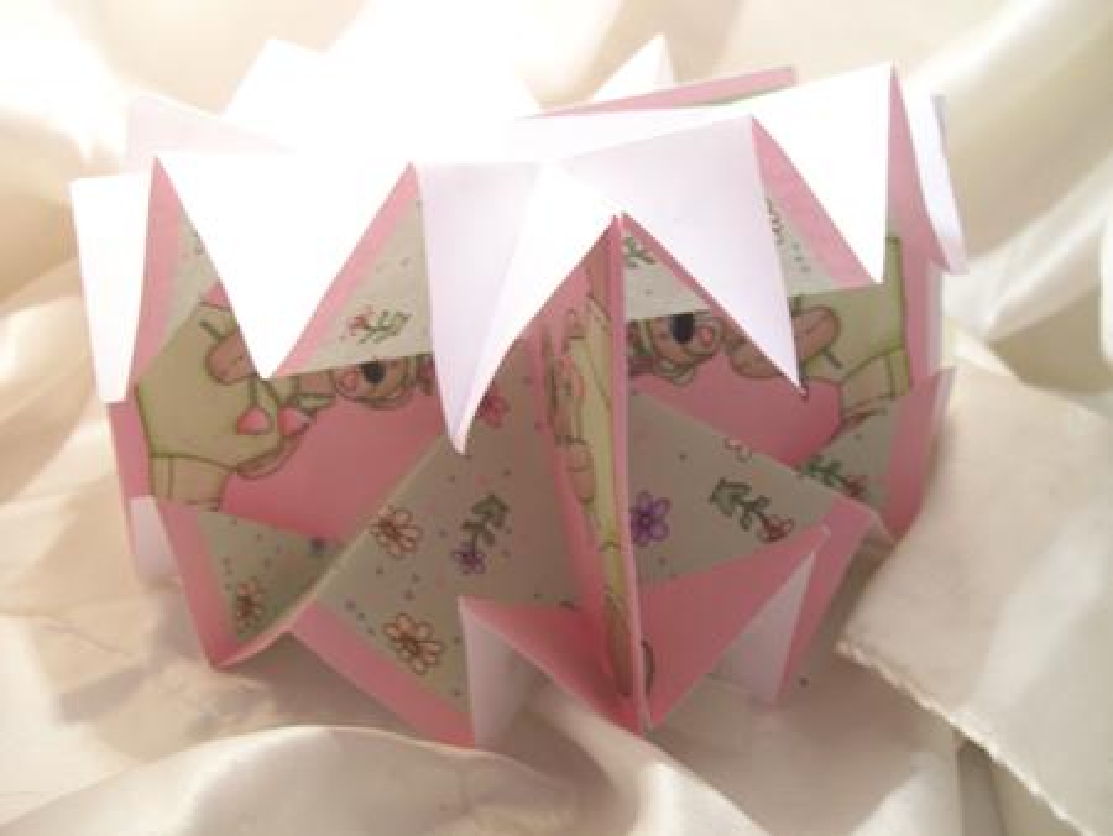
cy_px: 418
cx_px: 556
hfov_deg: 51.3
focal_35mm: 36
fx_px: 1158
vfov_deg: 39.7
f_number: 2.7
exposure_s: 1/32
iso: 90
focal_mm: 6
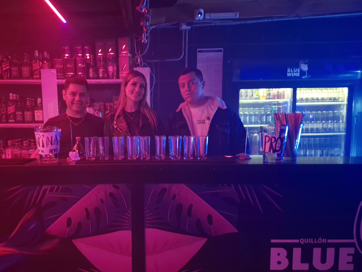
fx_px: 335
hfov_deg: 56.2
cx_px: 136
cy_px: 163
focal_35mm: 32
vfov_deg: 43.9
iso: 800
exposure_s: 1/6
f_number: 1.8
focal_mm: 5.4
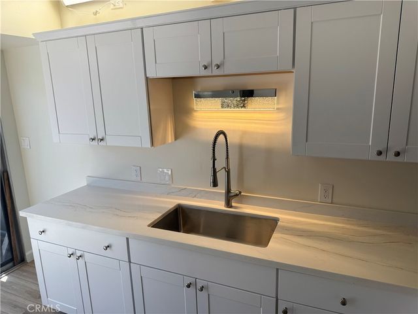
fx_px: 290
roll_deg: +1.3
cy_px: 157
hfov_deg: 71.6
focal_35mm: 24
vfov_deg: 56.8
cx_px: 209
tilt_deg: -13.8
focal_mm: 6.76
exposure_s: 1/664
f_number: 1.78
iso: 80
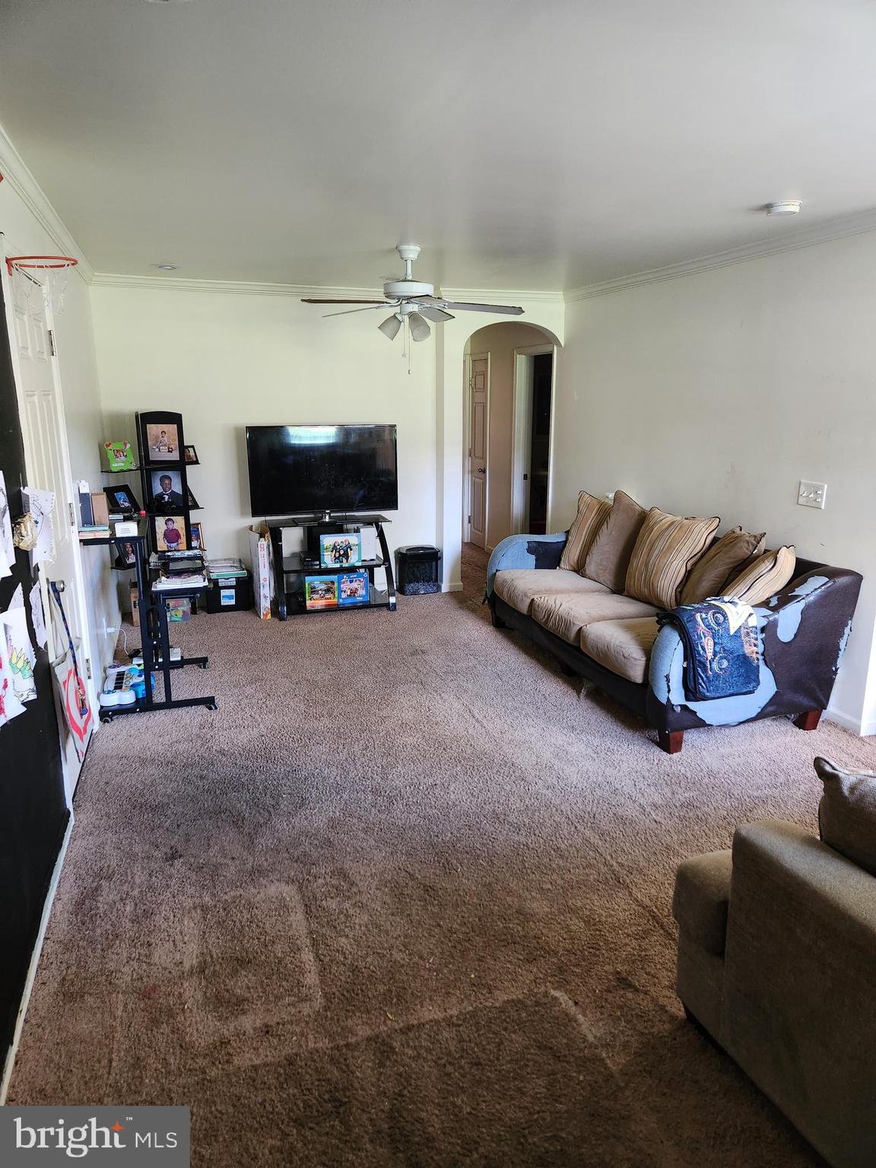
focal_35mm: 23
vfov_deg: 73.9
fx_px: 776
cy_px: 584
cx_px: 438
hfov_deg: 58.9
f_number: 1.8
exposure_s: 1/30
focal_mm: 5.4
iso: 500
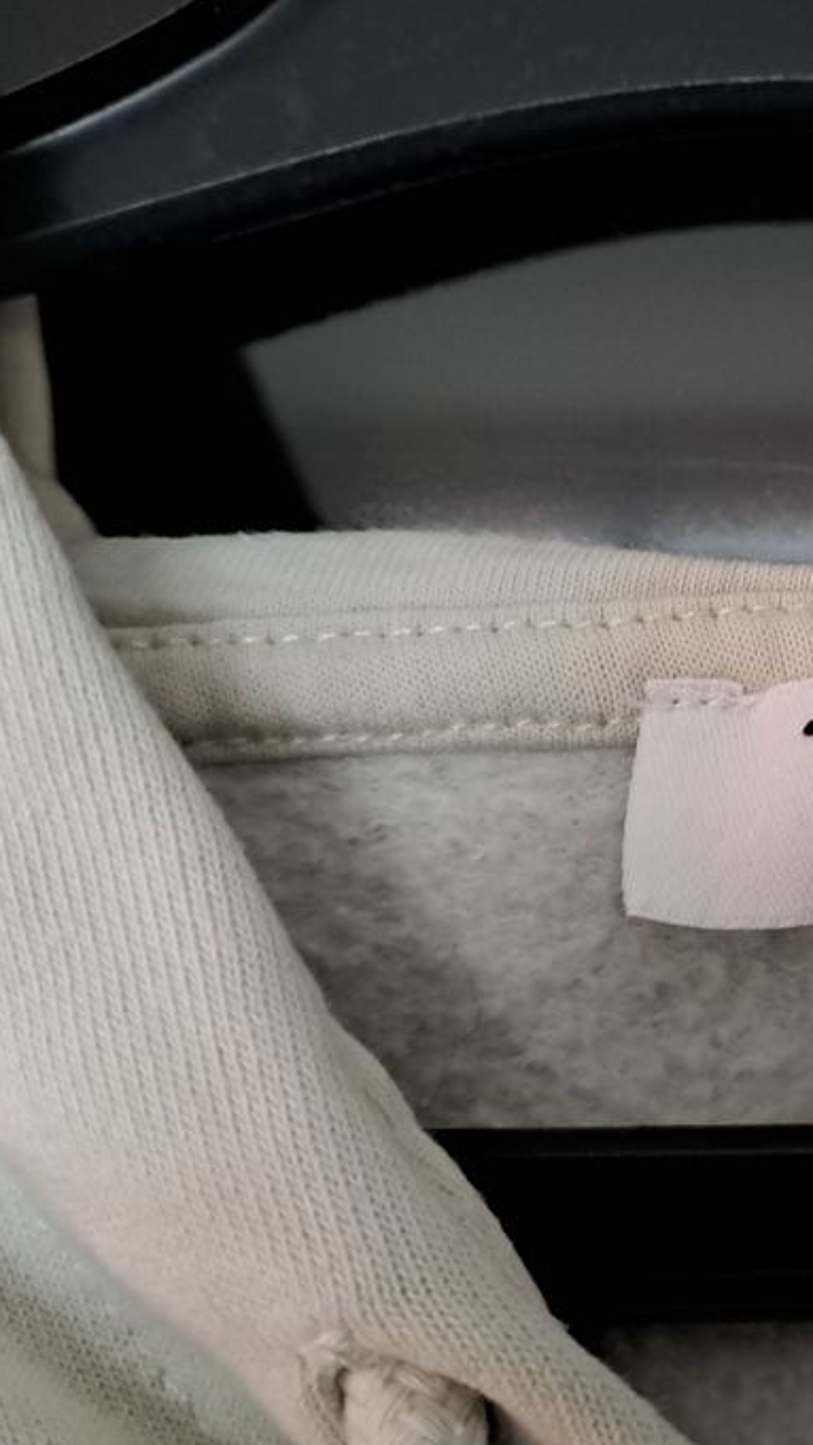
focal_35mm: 40
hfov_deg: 28.3
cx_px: 764
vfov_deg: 50.4
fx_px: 1533
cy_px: 772
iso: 500
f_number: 1.8
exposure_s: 1/25
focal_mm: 4.65
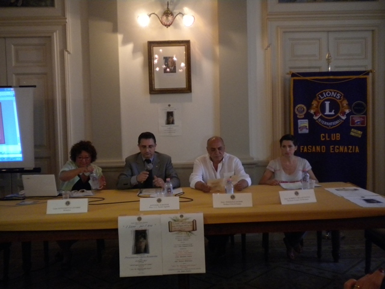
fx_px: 389
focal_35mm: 35
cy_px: 144
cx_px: 192
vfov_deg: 40.7
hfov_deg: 52.6
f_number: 3.1
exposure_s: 1/49.6
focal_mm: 6.3
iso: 400
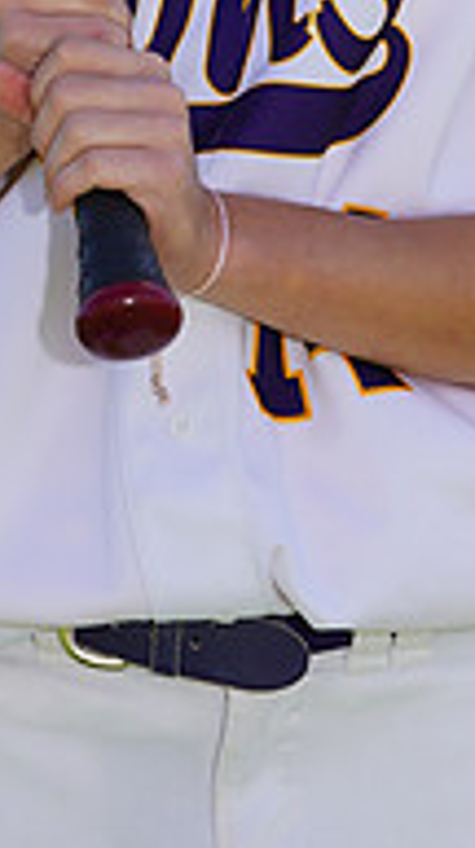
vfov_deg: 3.0
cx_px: 211
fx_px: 16433
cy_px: -290
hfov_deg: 1.7
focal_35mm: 731
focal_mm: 232
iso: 100
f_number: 8
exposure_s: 1/250
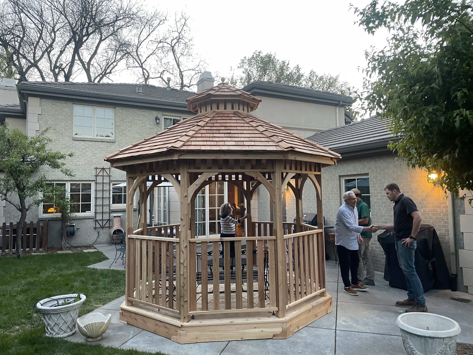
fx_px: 355
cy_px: 178
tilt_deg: +4.7
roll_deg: +0.1
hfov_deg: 67.3
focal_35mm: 26
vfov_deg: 53.1
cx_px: 236
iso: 160
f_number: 1.6
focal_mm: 4.2
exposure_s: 1/60
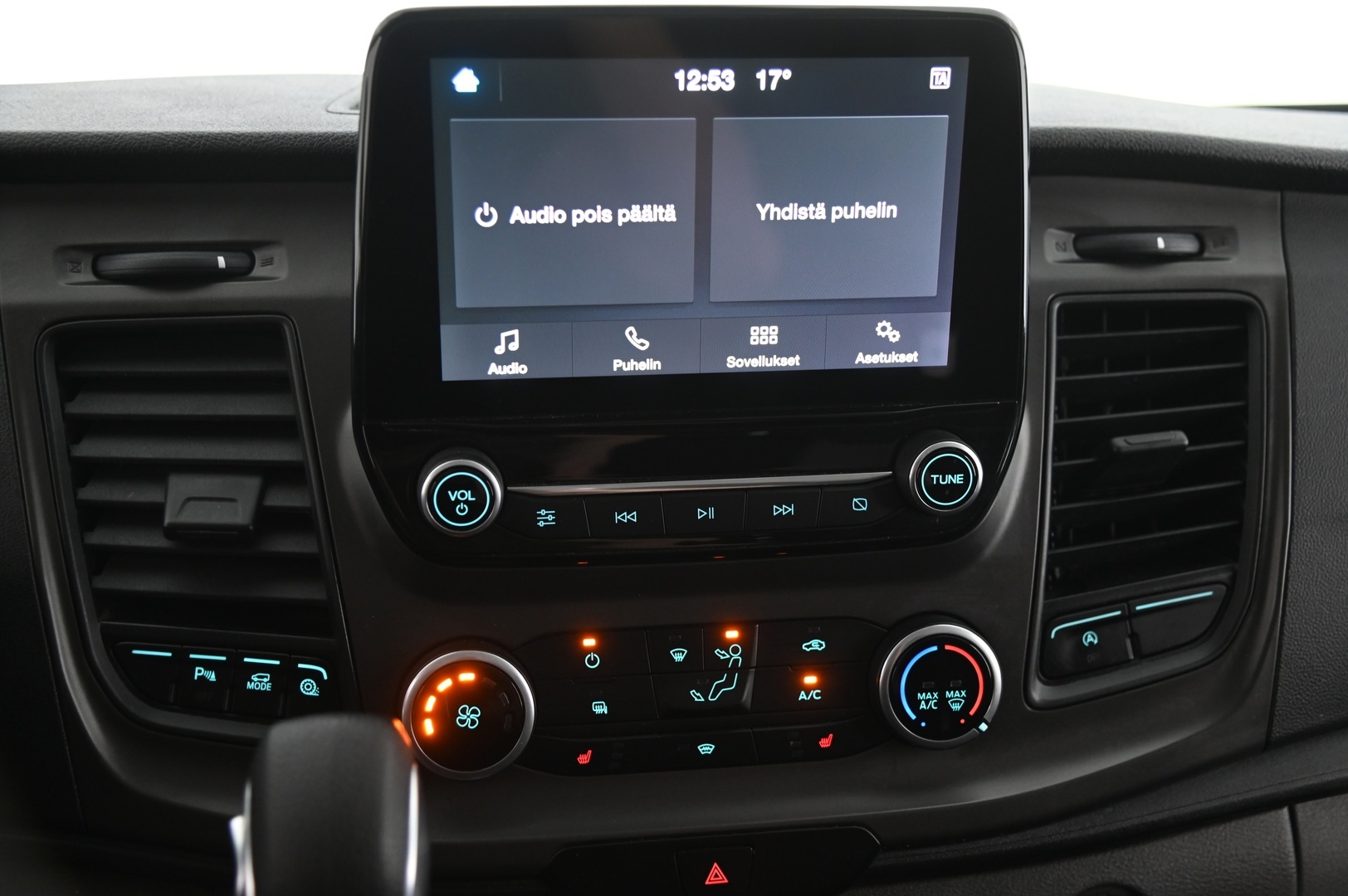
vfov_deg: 29.2
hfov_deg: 42.8
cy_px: 448
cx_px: 674
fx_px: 1721
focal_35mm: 46
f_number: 4
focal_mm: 46
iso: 2000
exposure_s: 1/15
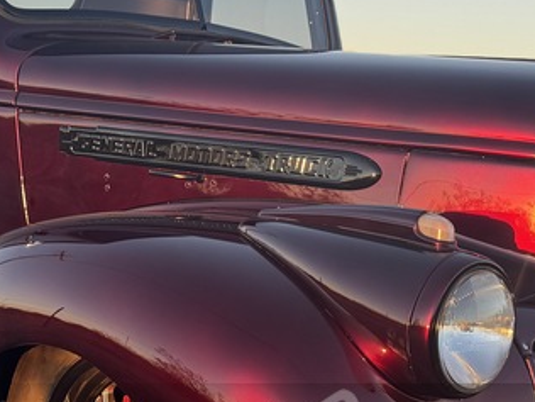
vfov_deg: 19.4
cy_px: 234
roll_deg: -5.3
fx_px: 1175
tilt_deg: -4.5
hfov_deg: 25.6
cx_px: 188
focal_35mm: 76
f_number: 1.78
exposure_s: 1/572
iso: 80
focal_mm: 6.76
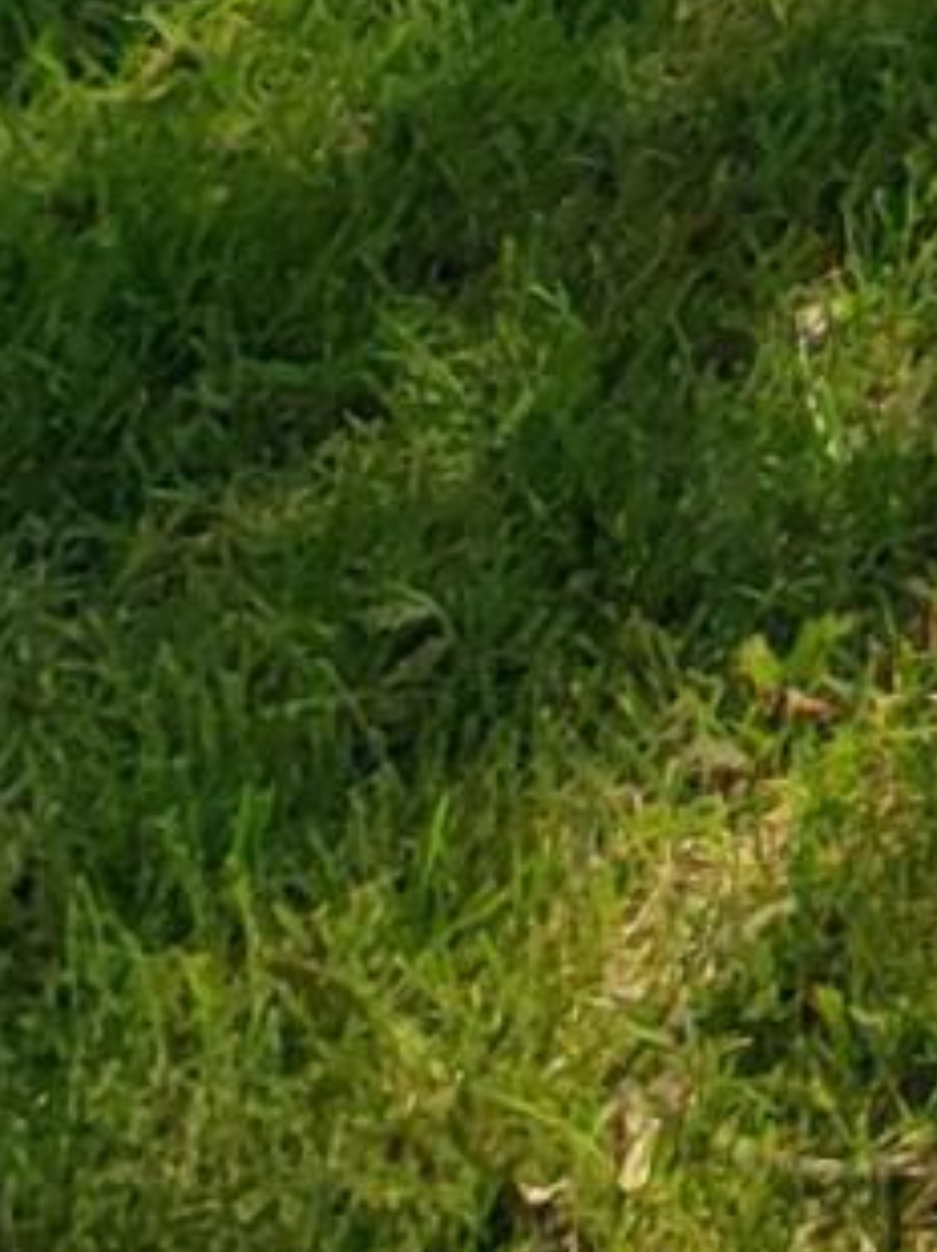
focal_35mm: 84
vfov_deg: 13.5
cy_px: -2015
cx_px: 2621
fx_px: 3036
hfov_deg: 11.8
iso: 50
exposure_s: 1/1328
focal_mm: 2.2
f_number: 2.2
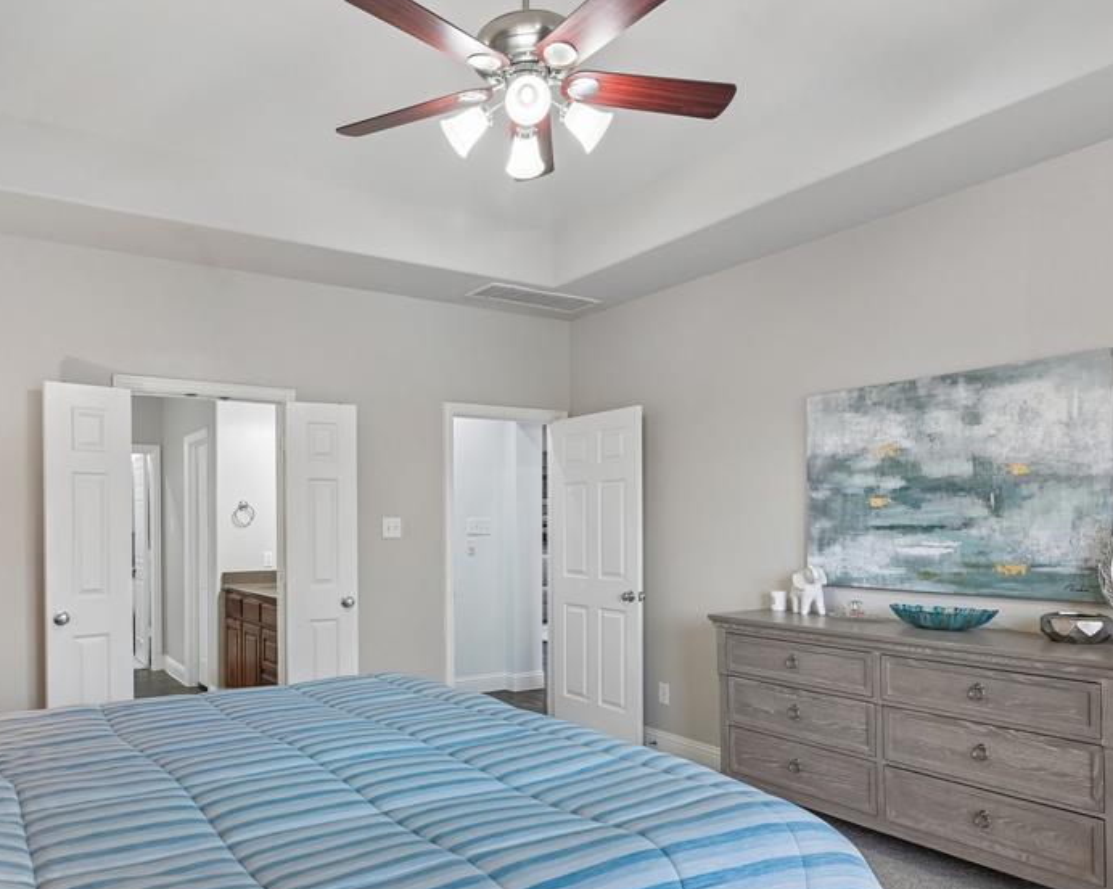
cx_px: 426
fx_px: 823
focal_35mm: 25
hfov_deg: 67.2
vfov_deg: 56.4
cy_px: 522
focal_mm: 18
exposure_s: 1/13
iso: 400
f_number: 8
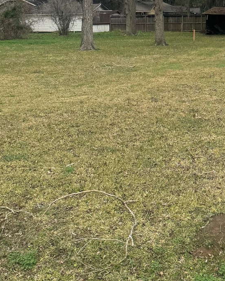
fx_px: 583
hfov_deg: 21.4
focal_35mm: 70
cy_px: 49
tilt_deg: -4.9
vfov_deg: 26.5
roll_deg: +1.3
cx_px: 202
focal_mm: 6.76
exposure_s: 1/1524
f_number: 1.78
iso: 80
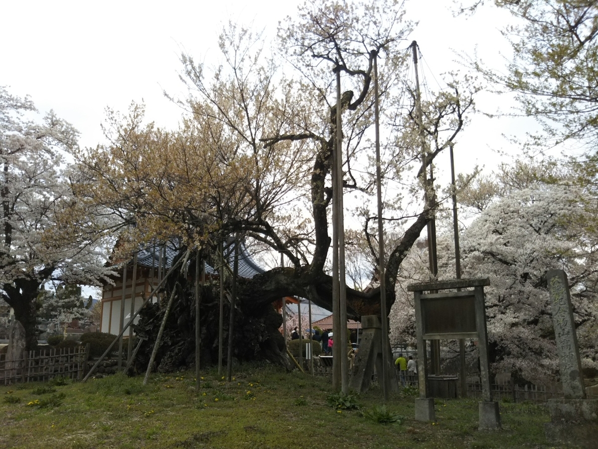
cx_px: 299
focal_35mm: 30
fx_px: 518
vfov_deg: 46.8
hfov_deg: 60.0
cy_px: 224
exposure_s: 1/485
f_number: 2.2
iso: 25
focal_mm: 4
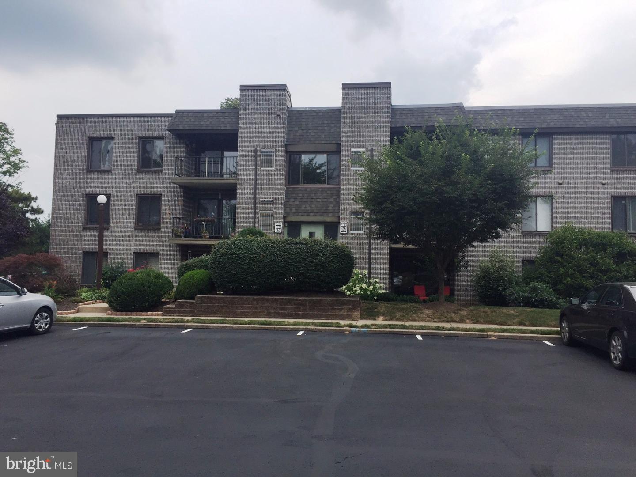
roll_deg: -2.8
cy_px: 238
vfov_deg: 48.2
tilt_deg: +4.2
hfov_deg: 61.7
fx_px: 533
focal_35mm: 29
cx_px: 318
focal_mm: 4.15
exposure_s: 1/1582
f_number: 2.2
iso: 32
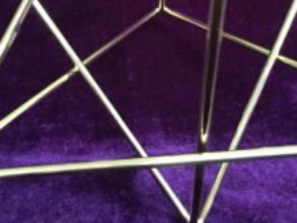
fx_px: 678
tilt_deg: -16.5
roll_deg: +1.3
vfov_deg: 18.0
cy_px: -23
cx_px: 166
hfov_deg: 24.7
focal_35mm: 79
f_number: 2.2
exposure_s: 1/17
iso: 250
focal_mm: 4.15
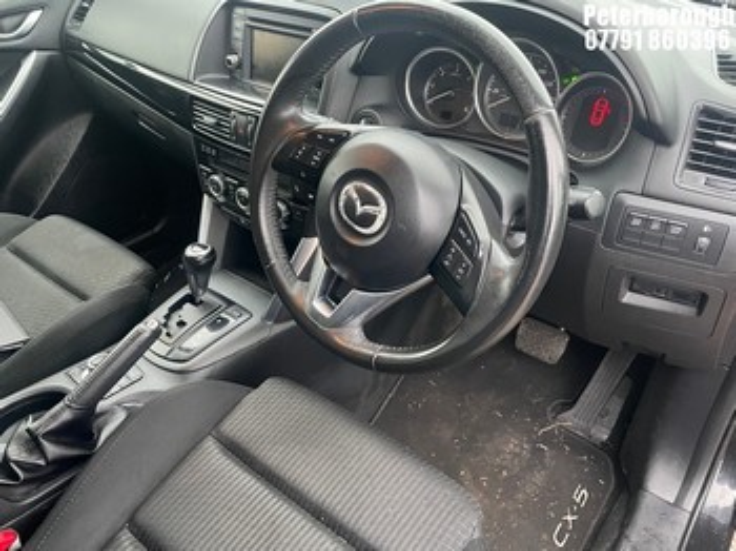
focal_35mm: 26
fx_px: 552
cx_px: 368
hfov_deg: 67.3
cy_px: 276
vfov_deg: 53.0
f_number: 1.6
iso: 500
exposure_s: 1/50
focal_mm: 4.2
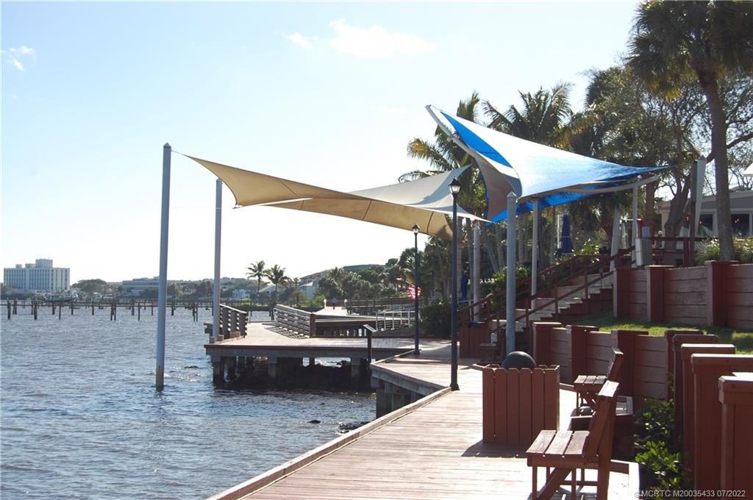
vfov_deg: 22.6
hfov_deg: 33.4
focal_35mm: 60
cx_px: 376
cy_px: 250
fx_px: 1253
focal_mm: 40
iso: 200
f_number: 8
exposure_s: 1/500
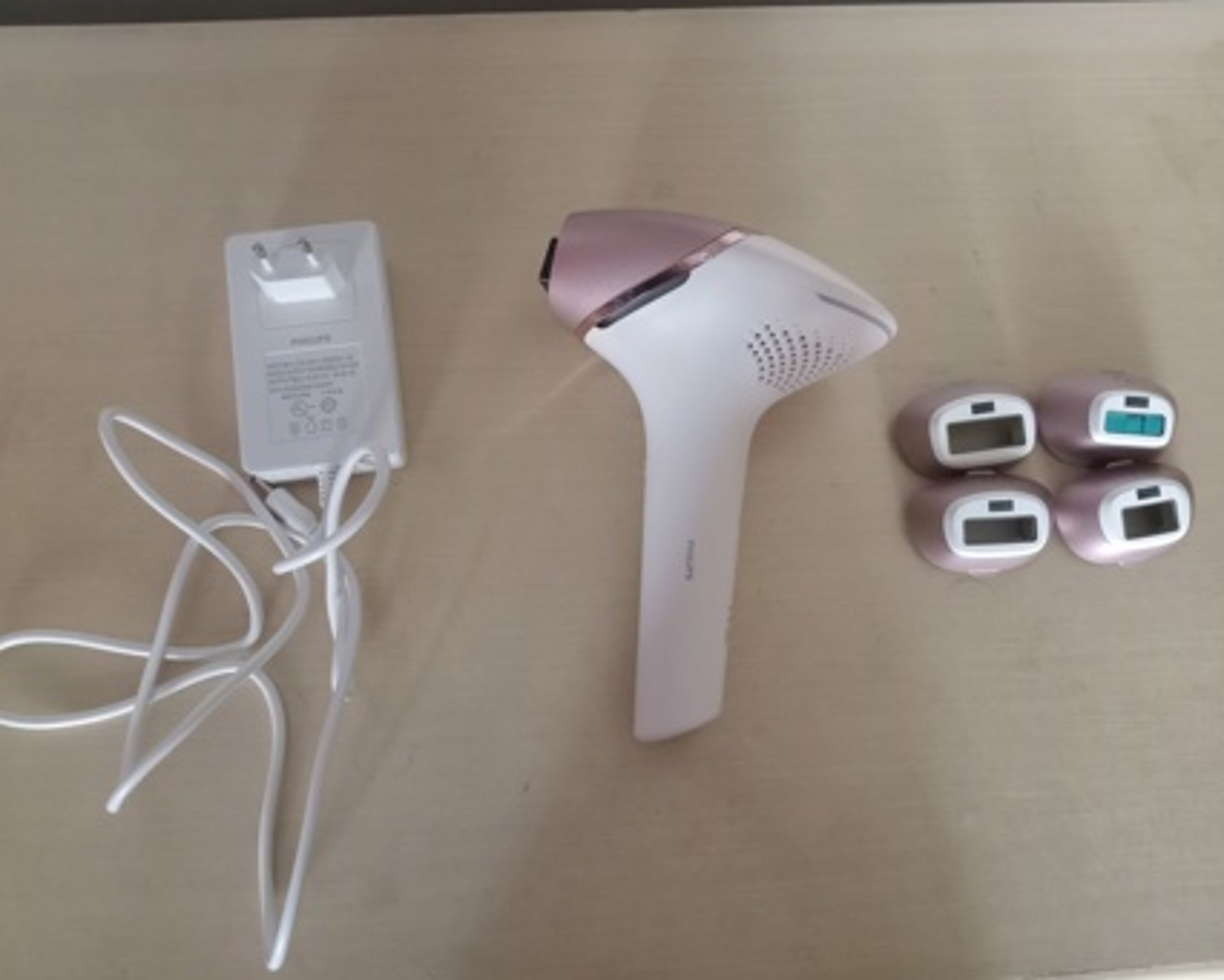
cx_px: 629
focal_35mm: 30
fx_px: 1087
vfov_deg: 48.5
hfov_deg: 58.8
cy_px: 487
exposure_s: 1/25
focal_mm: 3.37
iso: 1106
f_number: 2.2
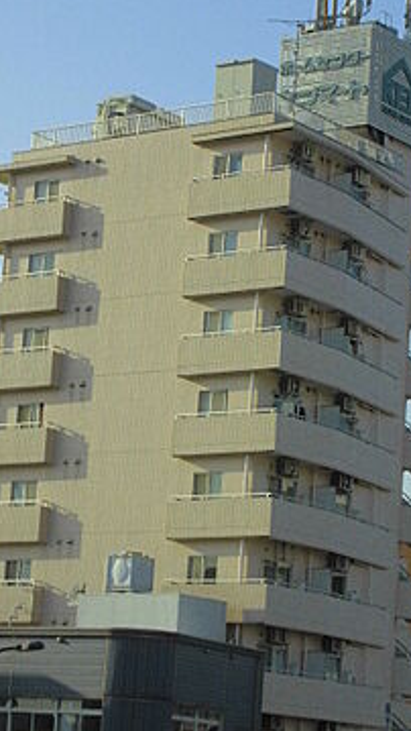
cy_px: 377
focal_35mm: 121
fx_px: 2344
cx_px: 267
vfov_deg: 17.7
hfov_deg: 10.0
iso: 100
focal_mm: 14.9
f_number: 6.7
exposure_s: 1/320
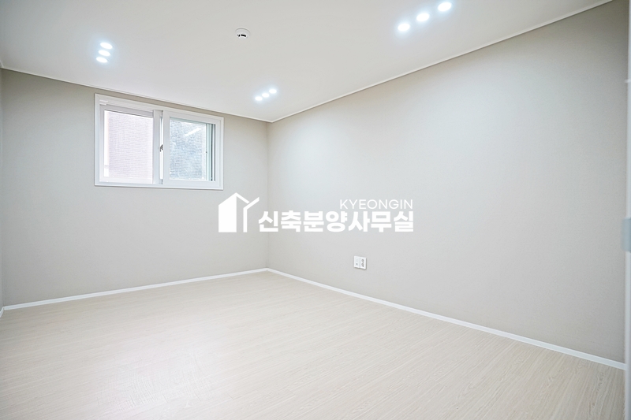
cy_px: 210
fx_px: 298
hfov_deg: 93.3
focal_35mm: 17
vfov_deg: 70.4
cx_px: 316
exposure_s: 1/40
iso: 250
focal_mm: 17
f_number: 4
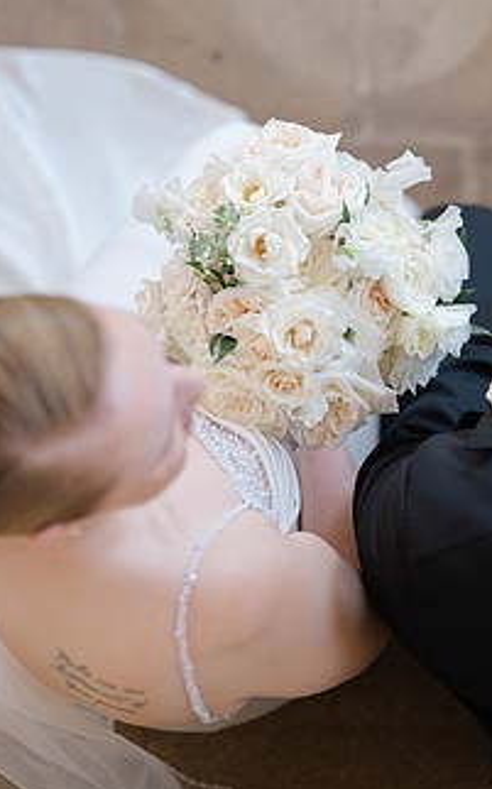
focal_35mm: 87
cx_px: 361
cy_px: 327
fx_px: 1868
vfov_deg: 23.8
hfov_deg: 14.9
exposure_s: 1/160
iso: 80
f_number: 1.7
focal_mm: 55
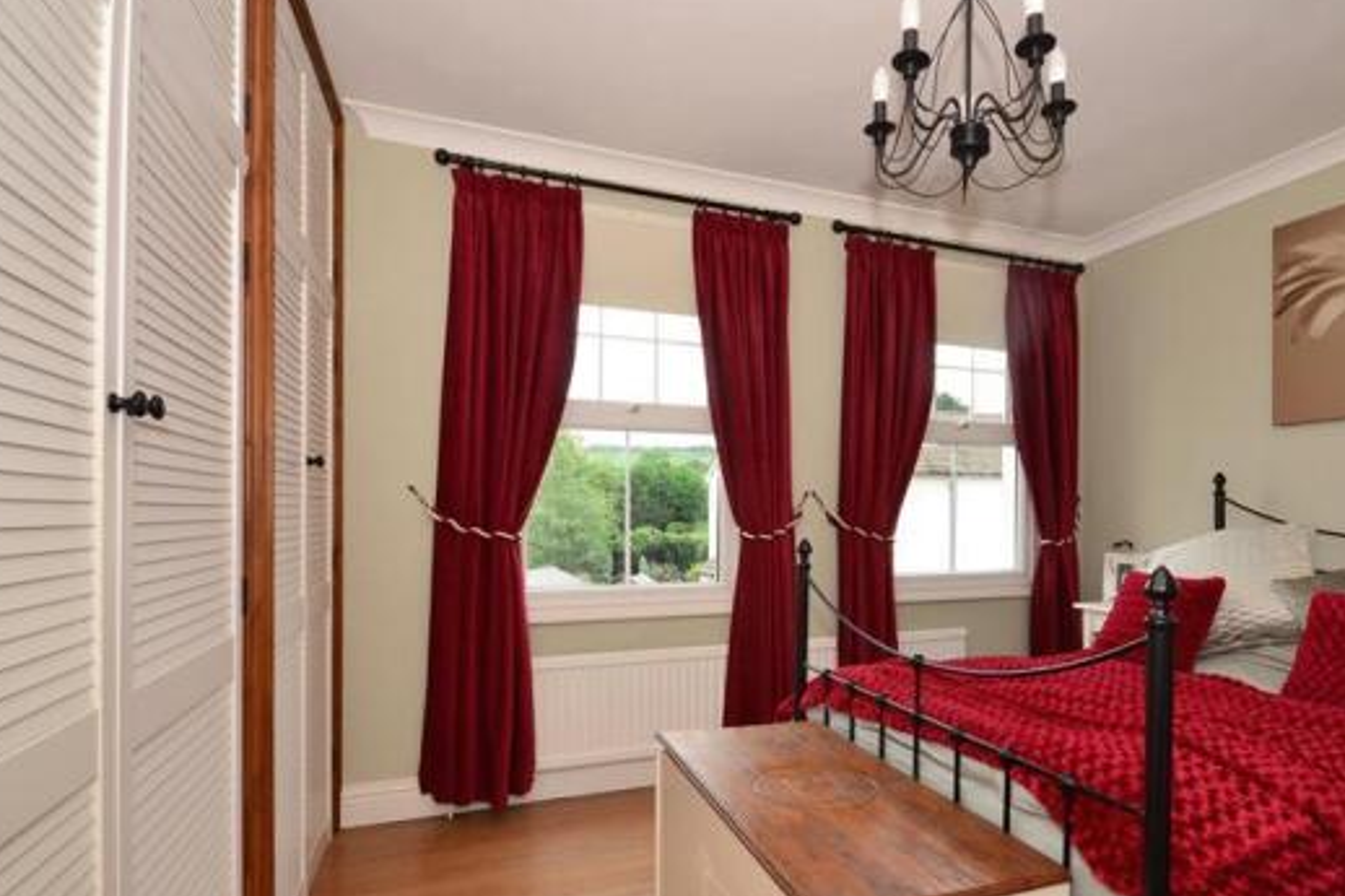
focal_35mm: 19
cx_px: 771
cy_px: 508
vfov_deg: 64.3
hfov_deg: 86.3
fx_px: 710
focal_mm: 10
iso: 200
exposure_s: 1/40
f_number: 7.1
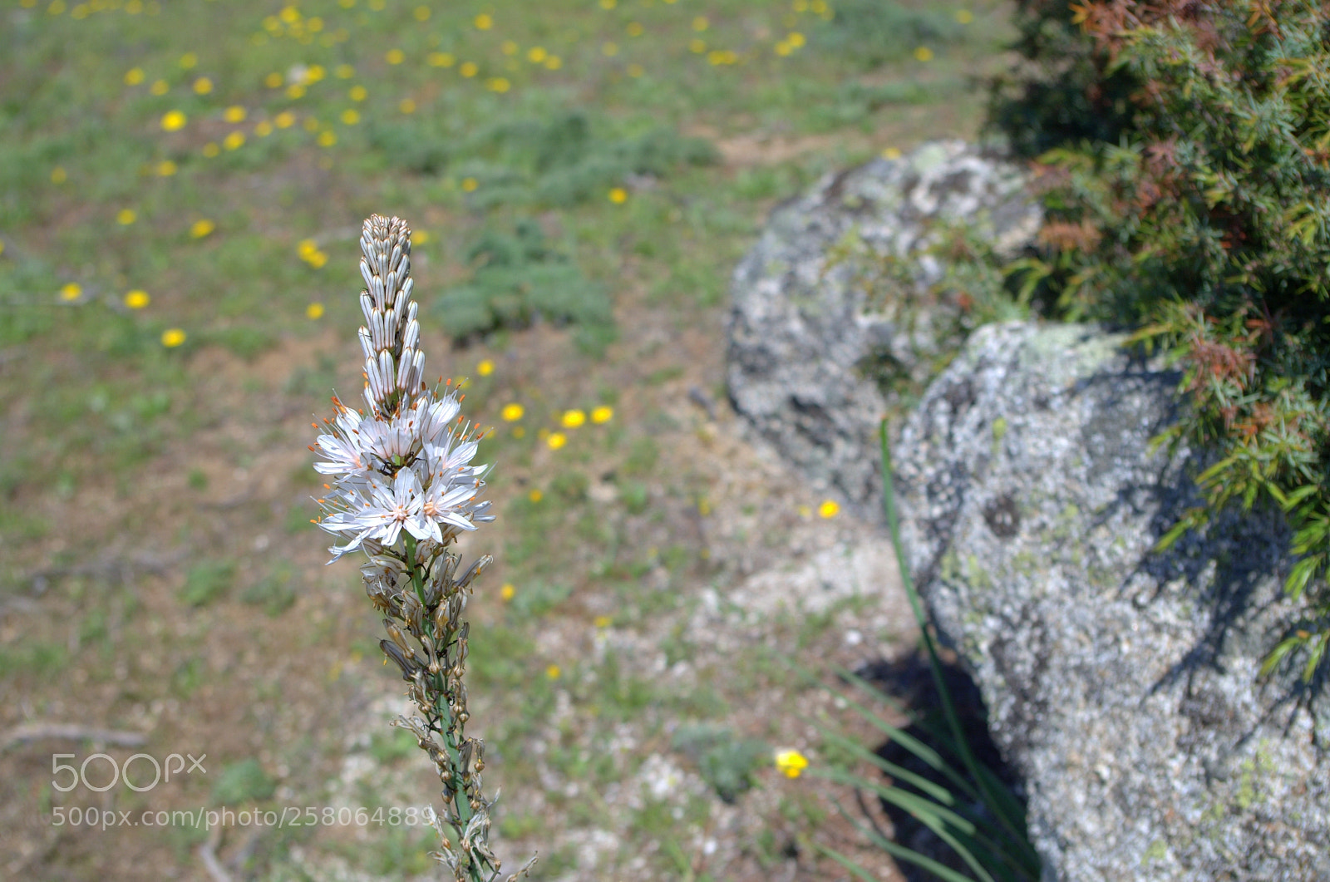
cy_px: 441
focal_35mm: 60
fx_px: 2213
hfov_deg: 33.5
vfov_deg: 22.5
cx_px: 665
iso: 100
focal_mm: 40
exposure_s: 1/250
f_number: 5.6
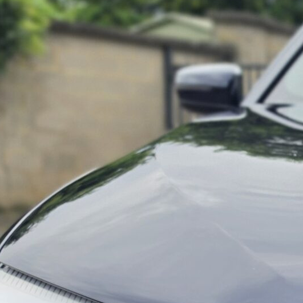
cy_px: 366
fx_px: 971
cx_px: 569
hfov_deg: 15.1
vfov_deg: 17.0
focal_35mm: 98
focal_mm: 6.5
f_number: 1.4
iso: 64
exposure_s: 1/2782
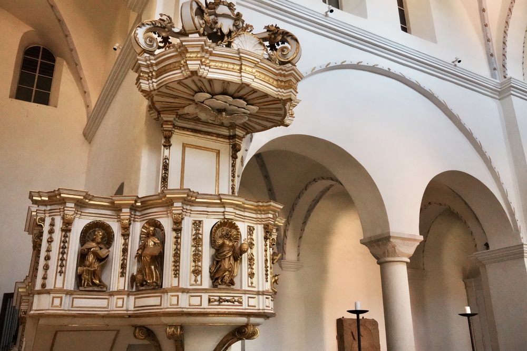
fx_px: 439
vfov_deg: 43.6
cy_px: 176
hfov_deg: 61.9
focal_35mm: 30
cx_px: 264
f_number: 4
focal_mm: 30
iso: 12800
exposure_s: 1/400
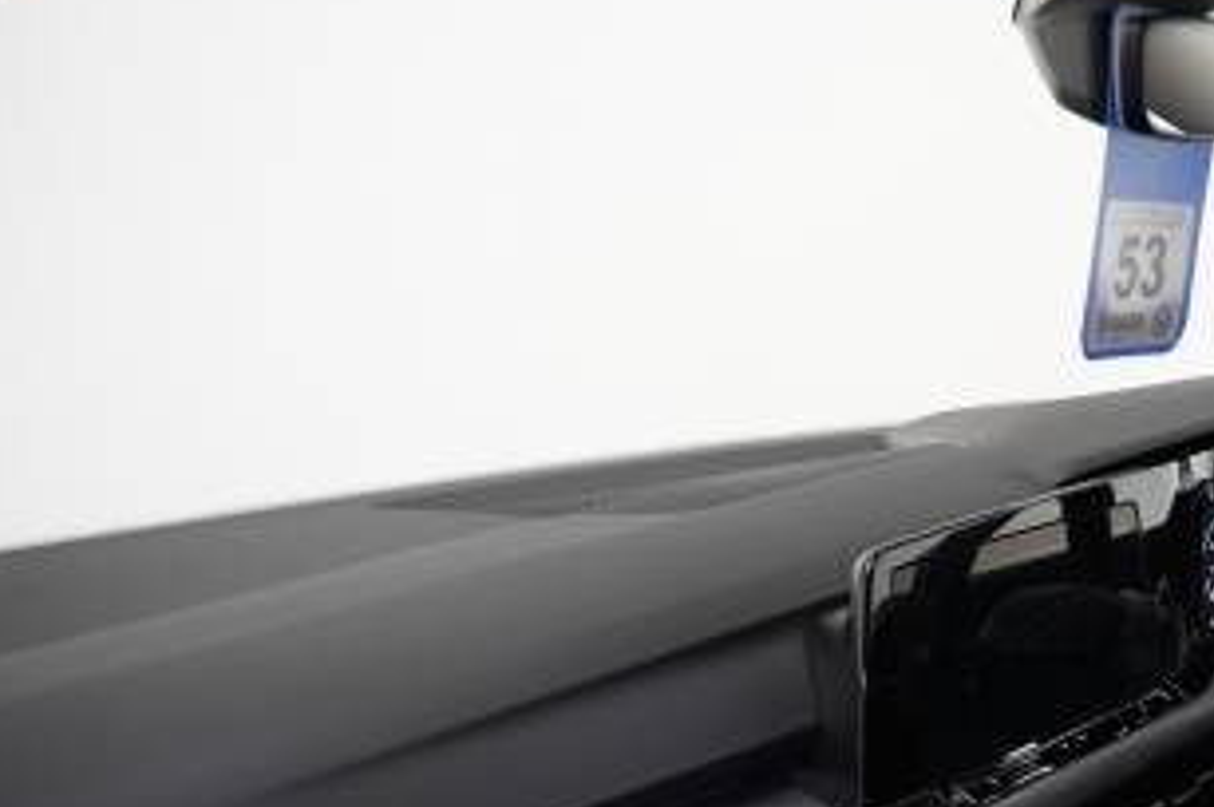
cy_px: 720
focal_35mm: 50
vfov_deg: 26.1
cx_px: 1246
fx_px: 1684
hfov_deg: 35.4
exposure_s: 1/160
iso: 2500
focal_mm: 24
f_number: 2.8
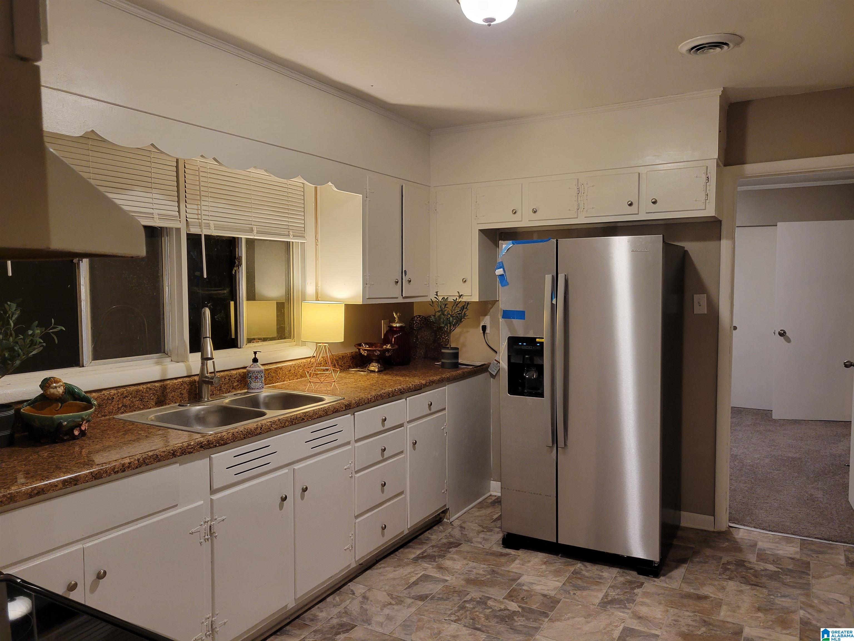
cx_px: 427
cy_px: 320
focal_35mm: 26
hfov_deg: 67.3
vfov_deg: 53.1
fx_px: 641
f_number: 1.8
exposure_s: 1/60
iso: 250
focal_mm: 5.4
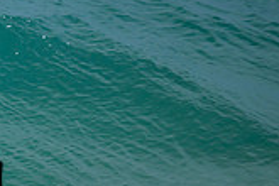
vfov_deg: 0.4
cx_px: -222
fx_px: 29750
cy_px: 95
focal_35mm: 3839
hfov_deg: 0.5
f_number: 6.3
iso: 360
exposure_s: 1/2500
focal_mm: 800
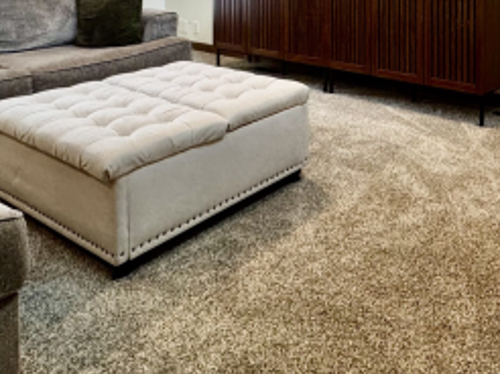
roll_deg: -0.2
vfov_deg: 32.5
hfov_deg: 46.4
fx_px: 548
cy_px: -51
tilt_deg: -2.2
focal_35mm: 38
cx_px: 401
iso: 320
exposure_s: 1/60
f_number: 2.2
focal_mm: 2.22
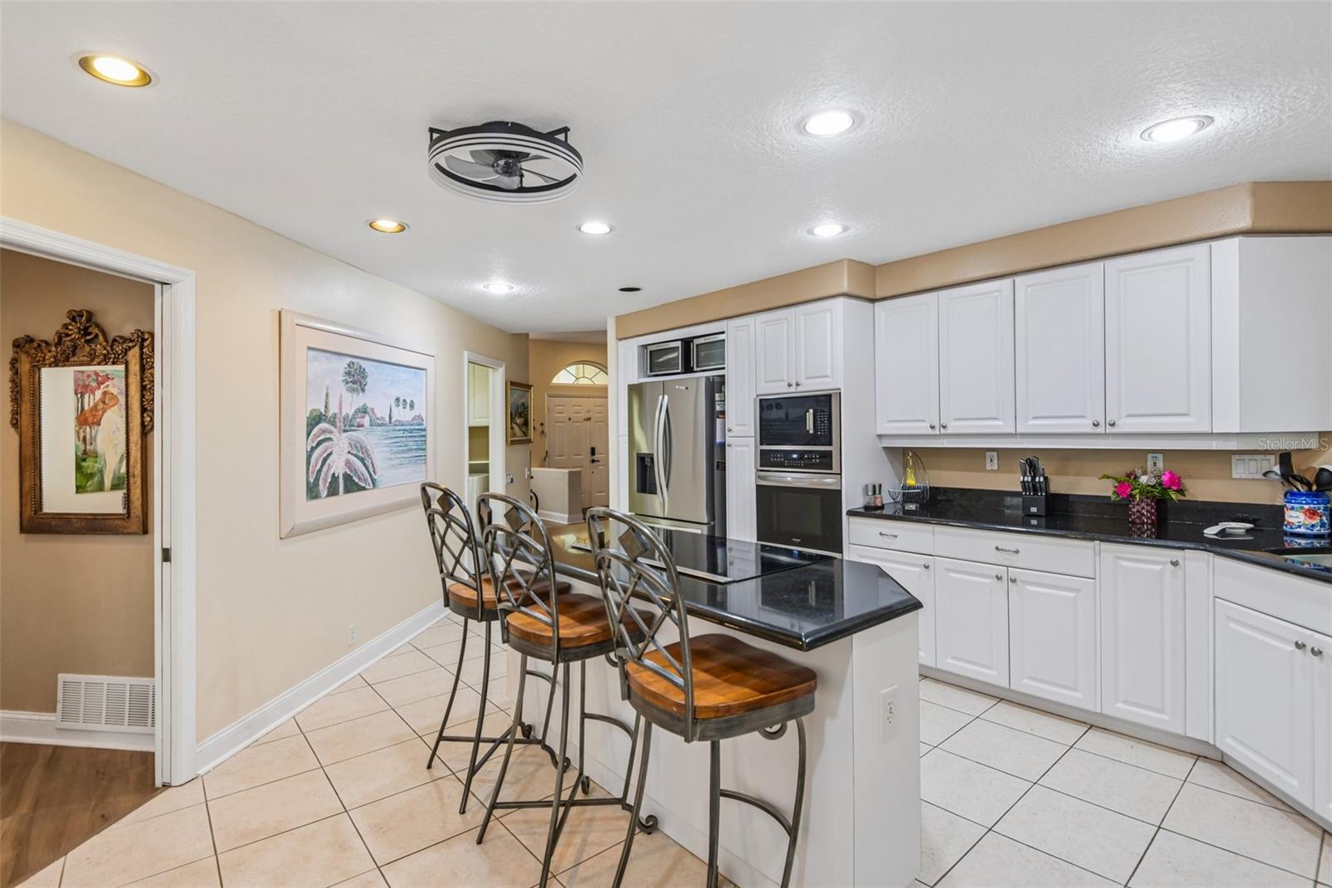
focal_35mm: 16
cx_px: 666
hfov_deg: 96.7
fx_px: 592
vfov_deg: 73.7
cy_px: 444
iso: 400
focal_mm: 16
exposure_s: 1/25
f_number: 8
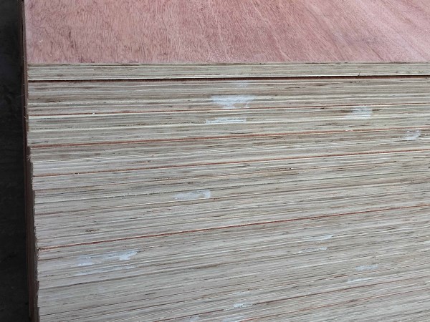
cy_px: 161
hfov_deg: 61.7
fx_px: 360
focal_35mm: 29
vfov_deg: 48.2
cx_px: 215
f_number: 2.2
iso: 50
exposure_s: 1/17
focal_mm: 4.15
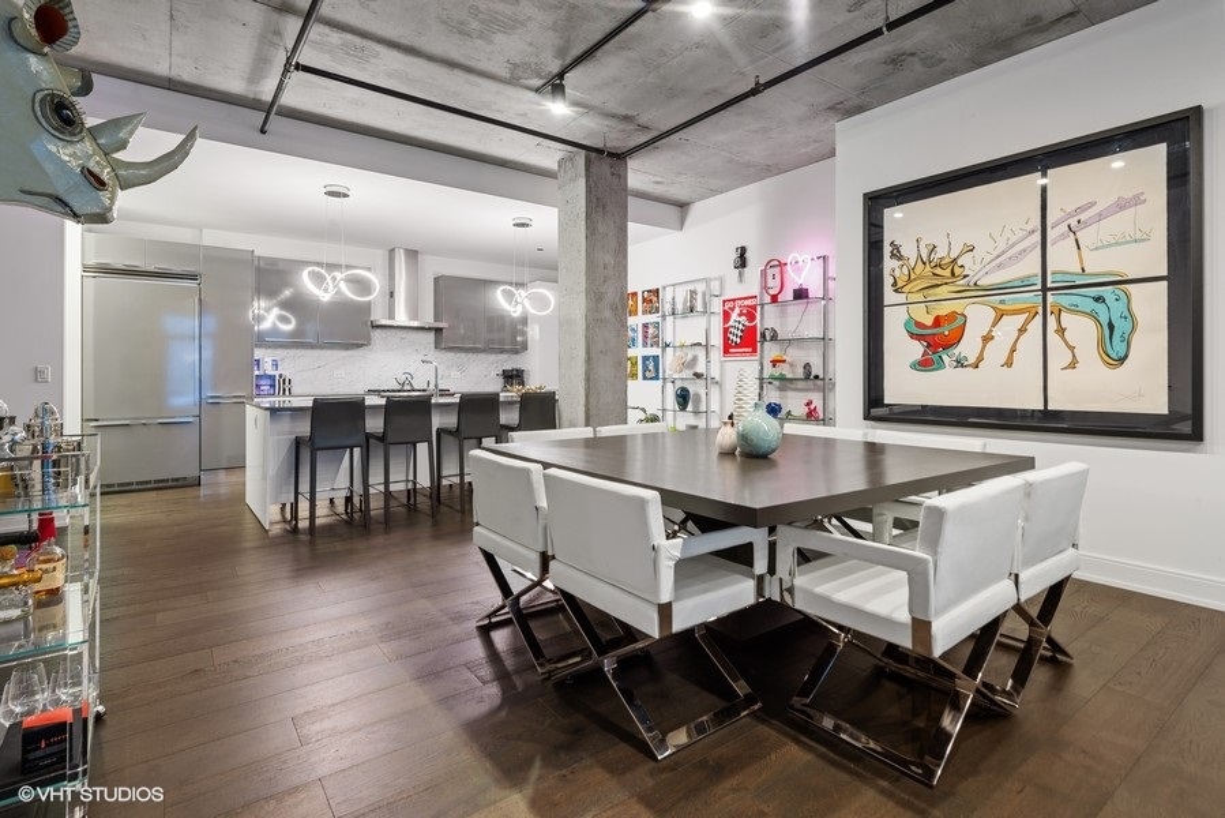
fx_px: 613
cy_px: 409
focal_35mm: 18
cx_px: 612
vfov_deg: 67.4
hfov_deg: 90.0
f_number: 8
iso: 100
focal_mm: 18
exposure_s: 6
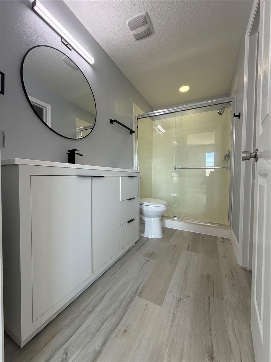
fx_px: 146
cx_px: 136
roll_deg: -1.4
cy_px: 181
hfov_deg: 85.7
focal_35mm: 14
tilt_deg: -2.6
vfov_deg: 102.1
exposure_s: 1/120
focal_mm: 2.22
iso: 125
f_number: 2.2
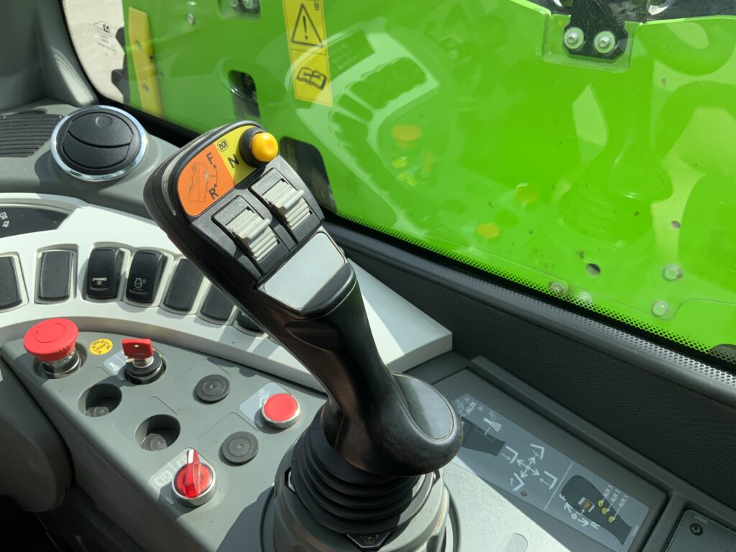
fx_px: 617
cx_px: 368
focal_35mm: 29
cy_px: 276
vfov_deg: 48.2
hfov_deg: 61.7
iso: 16
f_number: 1.8
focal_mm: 3
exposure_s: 1/829
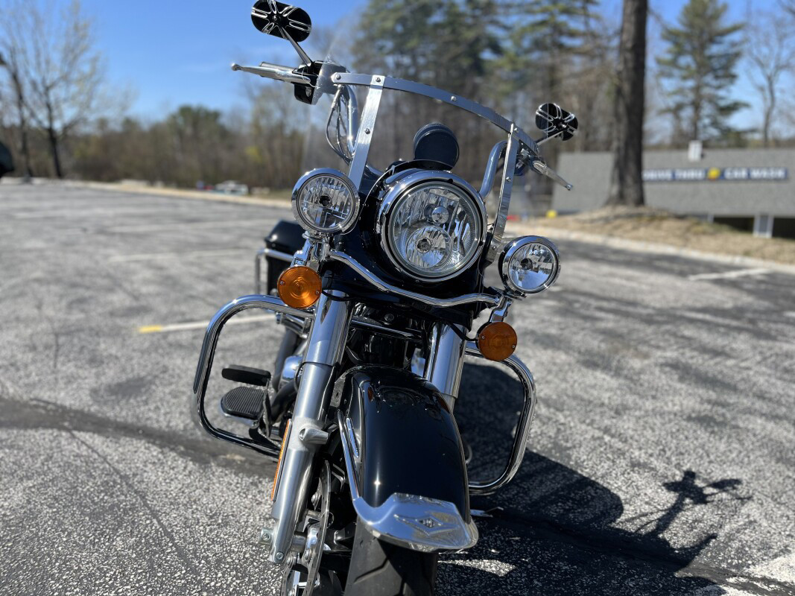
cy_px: 298
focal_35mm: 26
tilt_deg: -12.6
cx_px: 398
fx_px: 597
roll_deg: +1.7
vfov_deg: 53.1
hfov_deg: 67.3
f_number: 1.6
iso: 50
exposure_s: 1/2463
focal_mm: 5.1
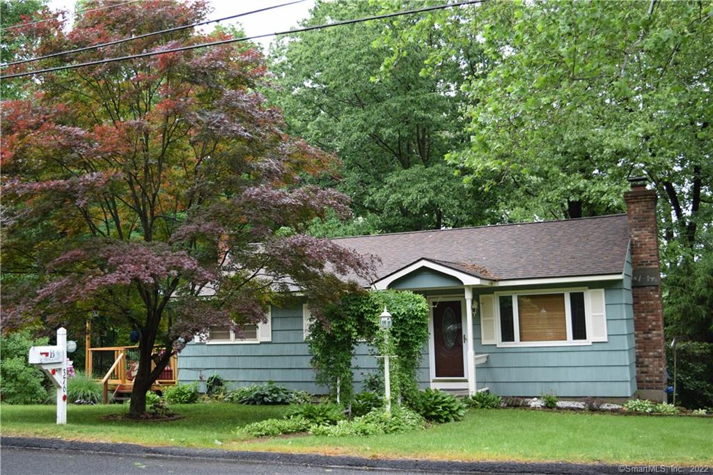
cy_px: 238
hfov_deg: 49.6
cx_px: 356
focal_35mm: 39
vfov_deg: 34.2
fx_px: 772
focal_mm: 26
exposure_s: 1/100
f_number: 5
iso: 400
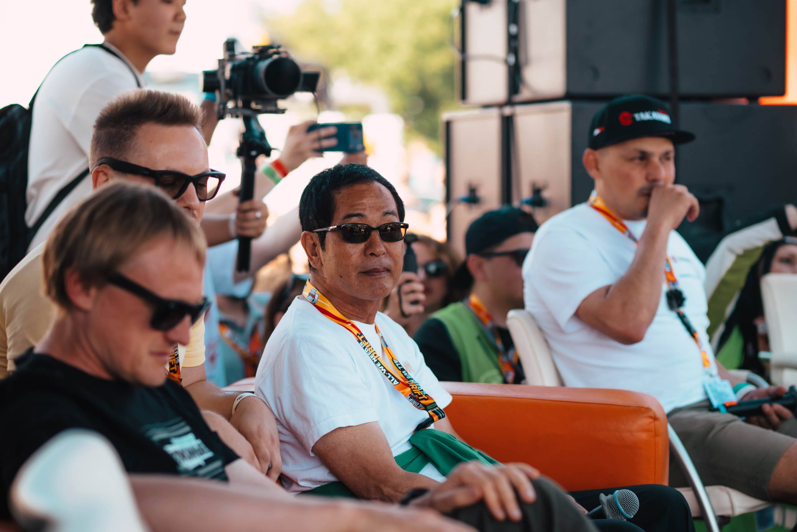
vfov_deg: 15.9
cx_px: 404
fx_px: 1908
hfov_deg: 23.6
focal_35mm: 86
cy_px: 262
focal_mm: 85
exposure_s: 1/640
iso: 100
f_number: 2.5
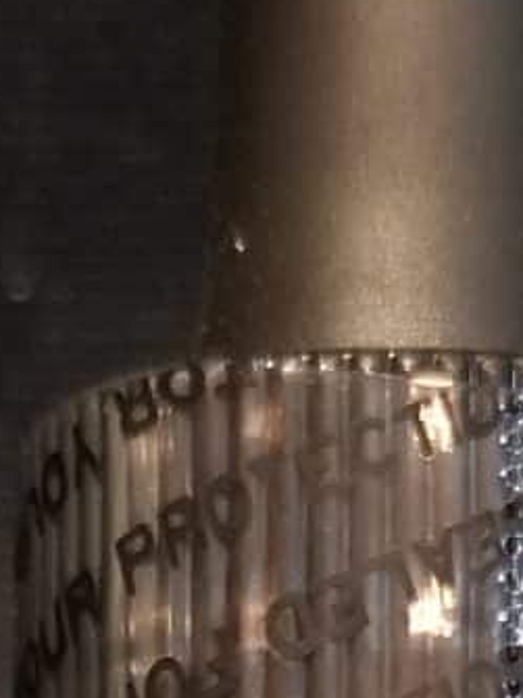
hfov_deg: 9.3
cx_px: 469
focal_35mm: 159
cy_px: 1571
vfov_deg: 10.9
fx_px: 3205
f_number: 1.7
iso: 250
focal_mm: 4.25
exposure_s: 1/24
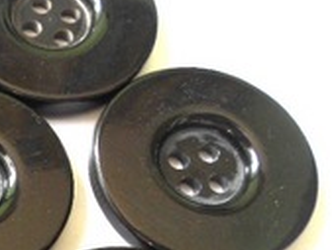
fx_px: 739
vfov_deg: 18.7
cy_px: 243
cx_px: -122
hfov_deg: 22.2
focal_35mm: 77
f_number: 3.2
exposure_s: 1/50
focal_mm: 4.6
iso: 80
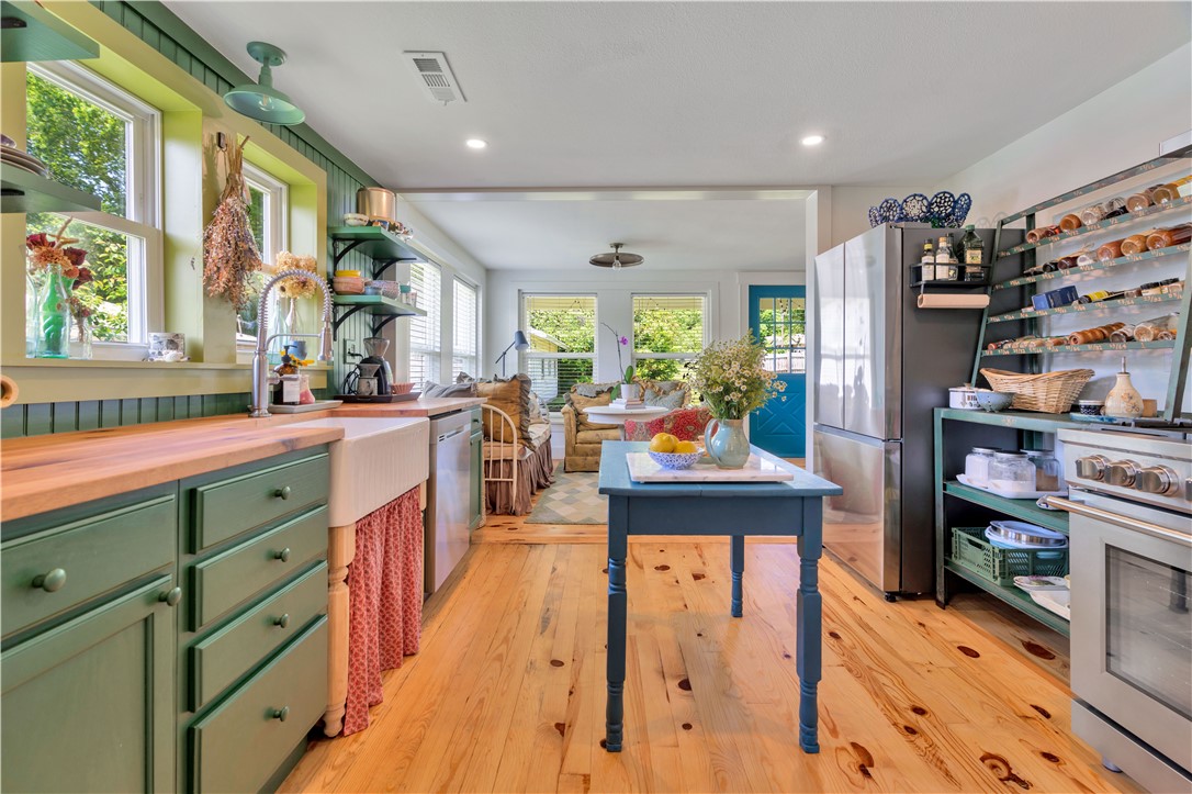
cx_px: 596
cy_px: 397
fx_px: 530
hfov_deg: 96.8
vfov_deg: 73.7
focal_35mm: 16
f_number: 6.3
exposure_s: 1/8
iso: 100
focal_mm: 16
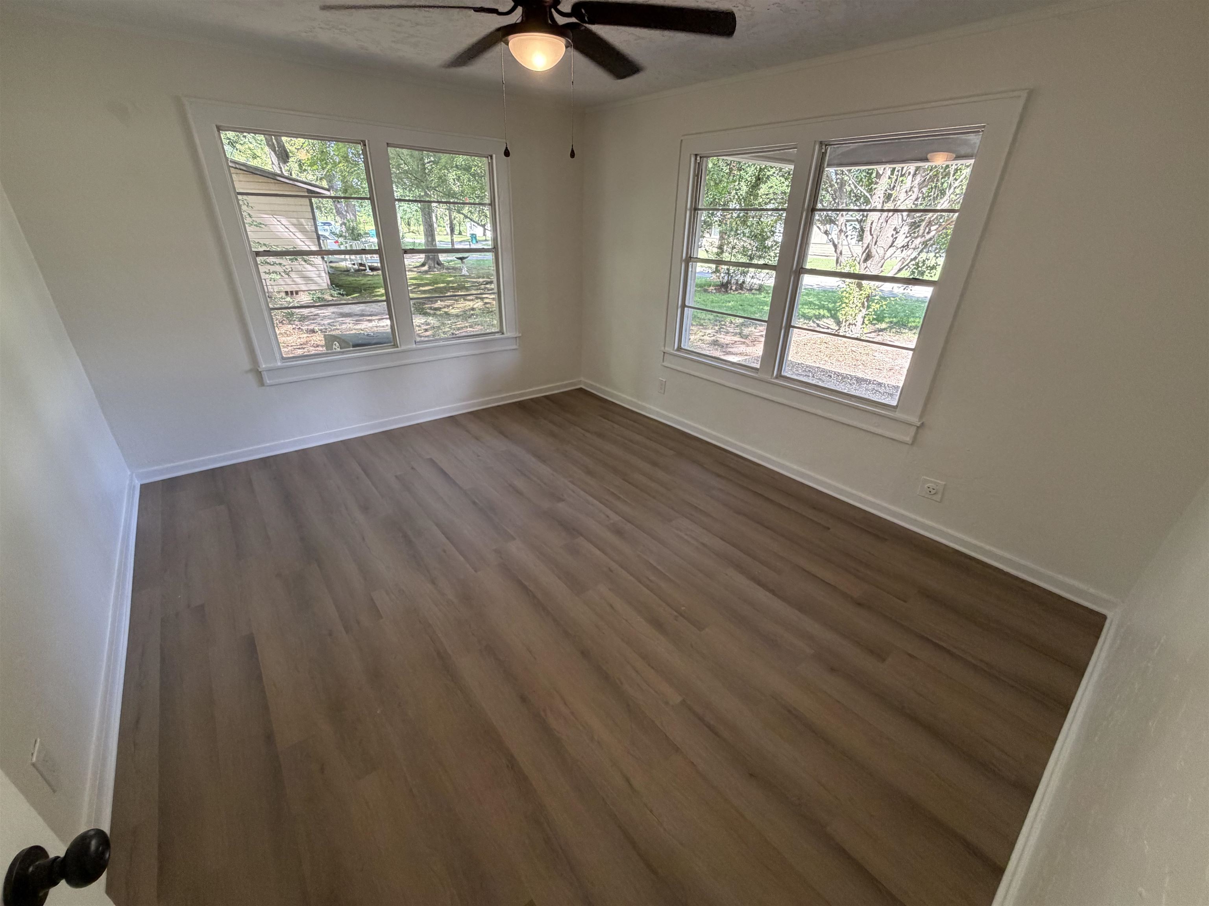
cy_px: 453
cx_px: 604
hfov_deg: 102.1
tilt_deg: -24.8
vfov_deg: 85.7
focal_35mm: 14
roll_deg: -1.8
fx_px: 489
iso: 250
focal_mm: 2.22
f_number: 2.2
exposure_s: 1/120
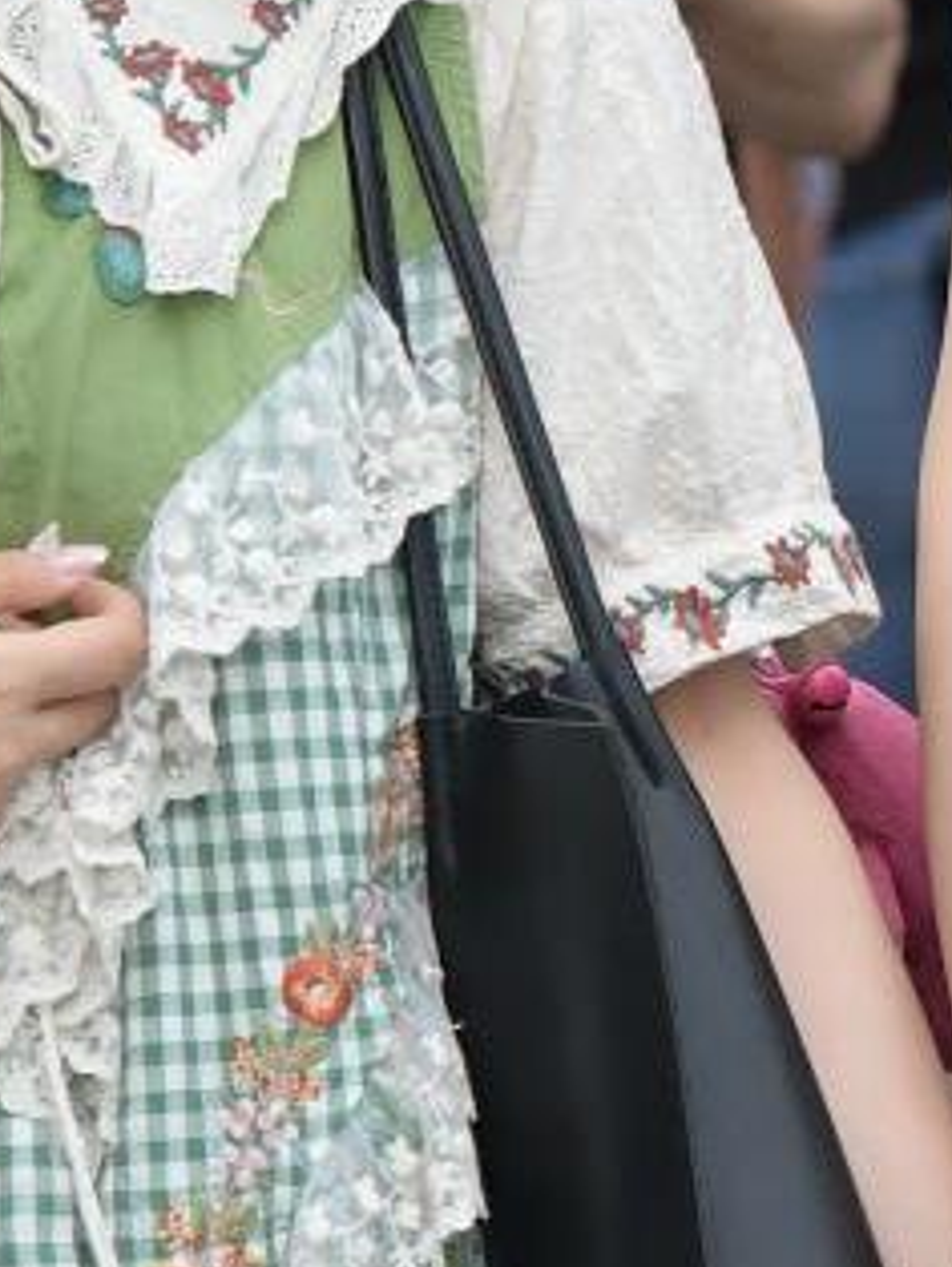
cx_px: 1918
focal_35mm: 742
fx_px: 27172
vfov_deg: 2.7
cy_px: 868
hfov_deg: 2.0
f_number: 4
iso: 800
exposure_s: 1/640
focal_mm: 98
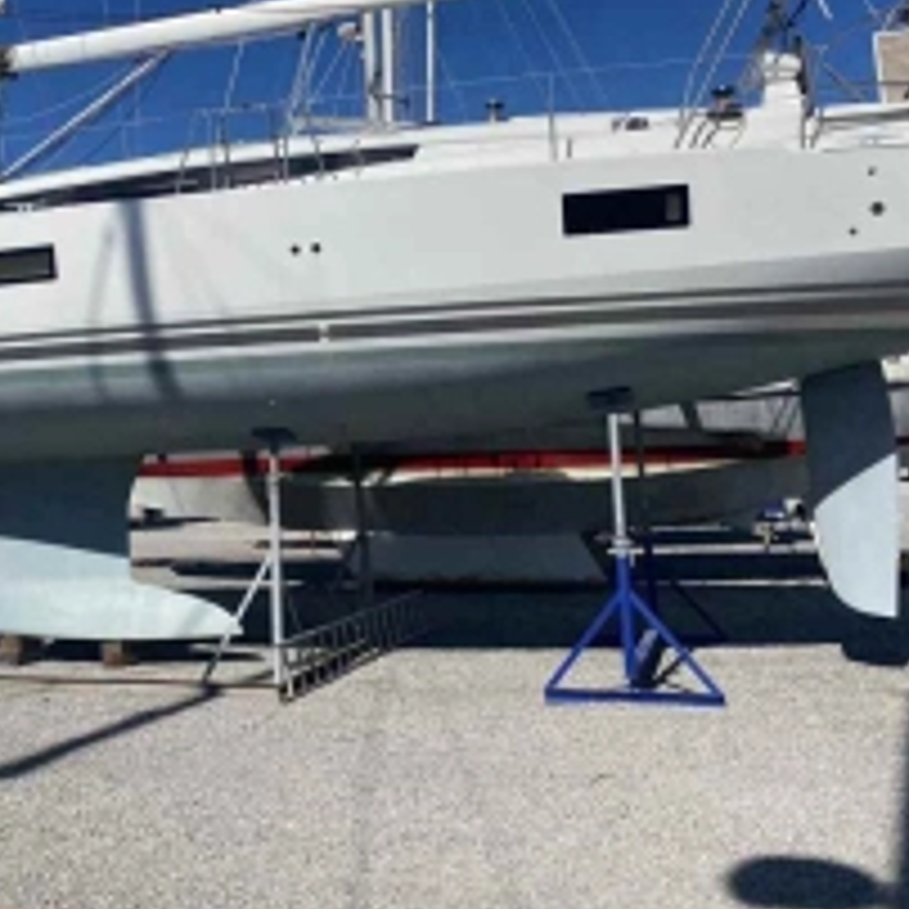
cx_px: 212
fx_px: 1218
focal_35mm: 41
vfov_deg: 40.5
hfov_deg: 39.6
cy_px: 320
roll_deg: +2.5
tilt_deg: +7.9
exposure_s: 1/7194
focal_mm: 4.25
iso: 32
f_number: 1.8
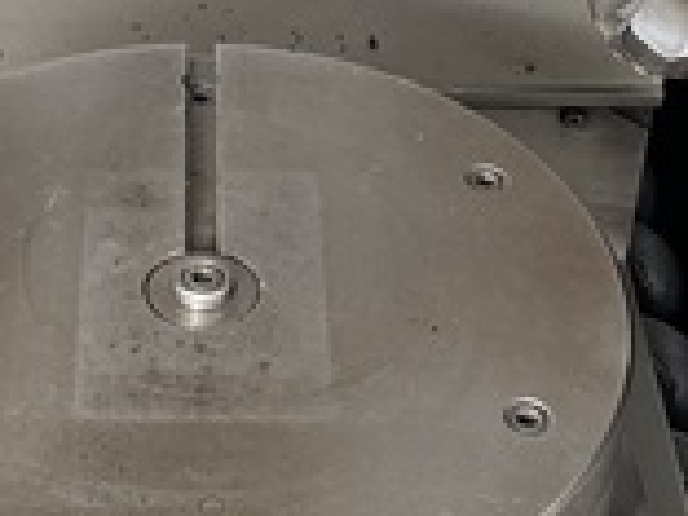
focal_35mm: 107
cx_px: 176
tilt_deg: -39.7
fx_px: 2127
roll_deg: +0.4
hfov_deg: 18.3
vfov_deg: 13.8
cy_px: 181
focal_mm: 4.25
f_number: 1.8
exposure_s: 1/121
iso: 100
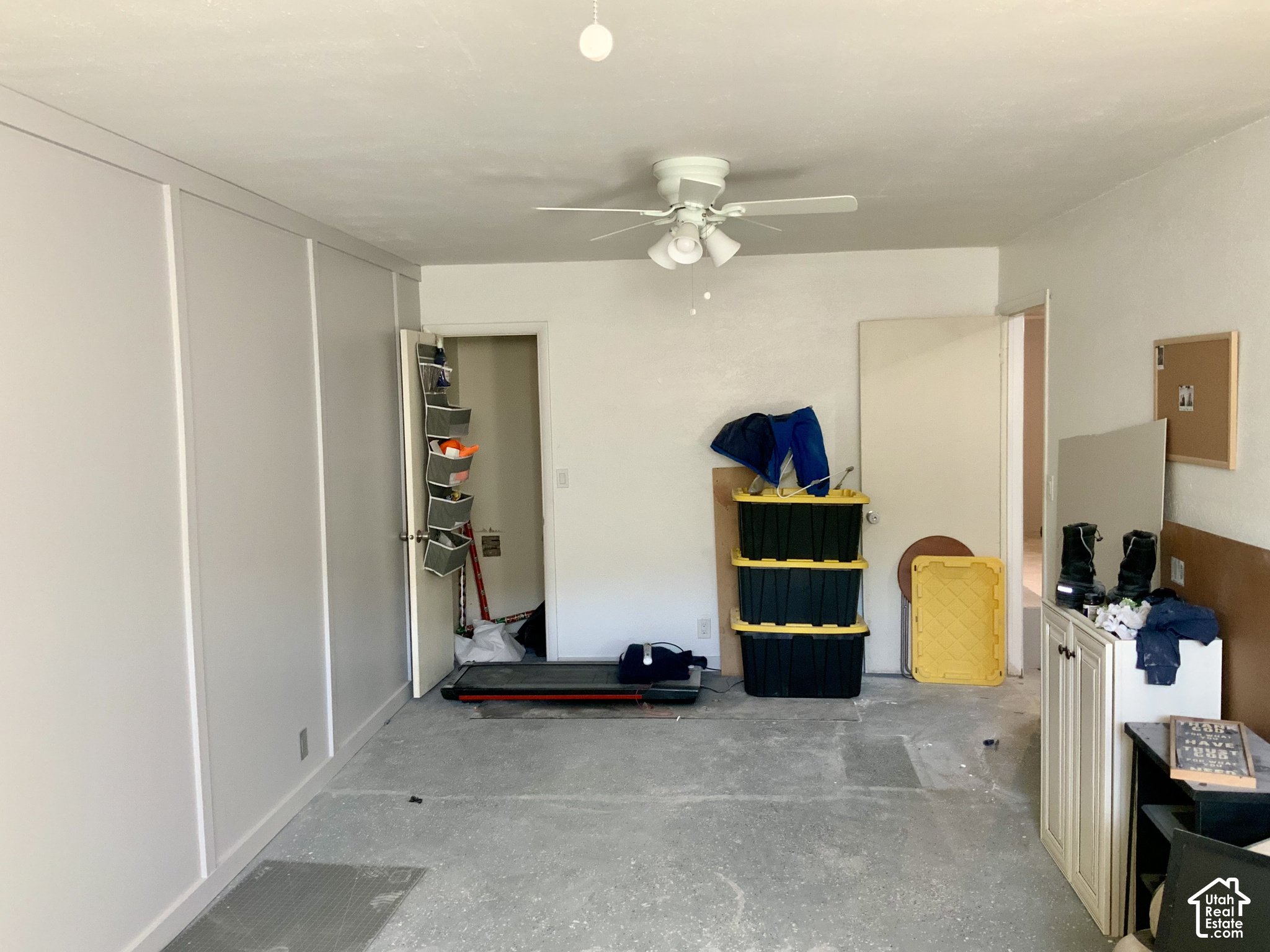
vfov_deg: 48.2
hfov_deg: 61.7
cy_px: 476
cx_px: 635
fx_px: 1064
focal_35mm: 29
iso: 125
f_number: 1.8
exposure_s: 1/60
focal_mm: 3
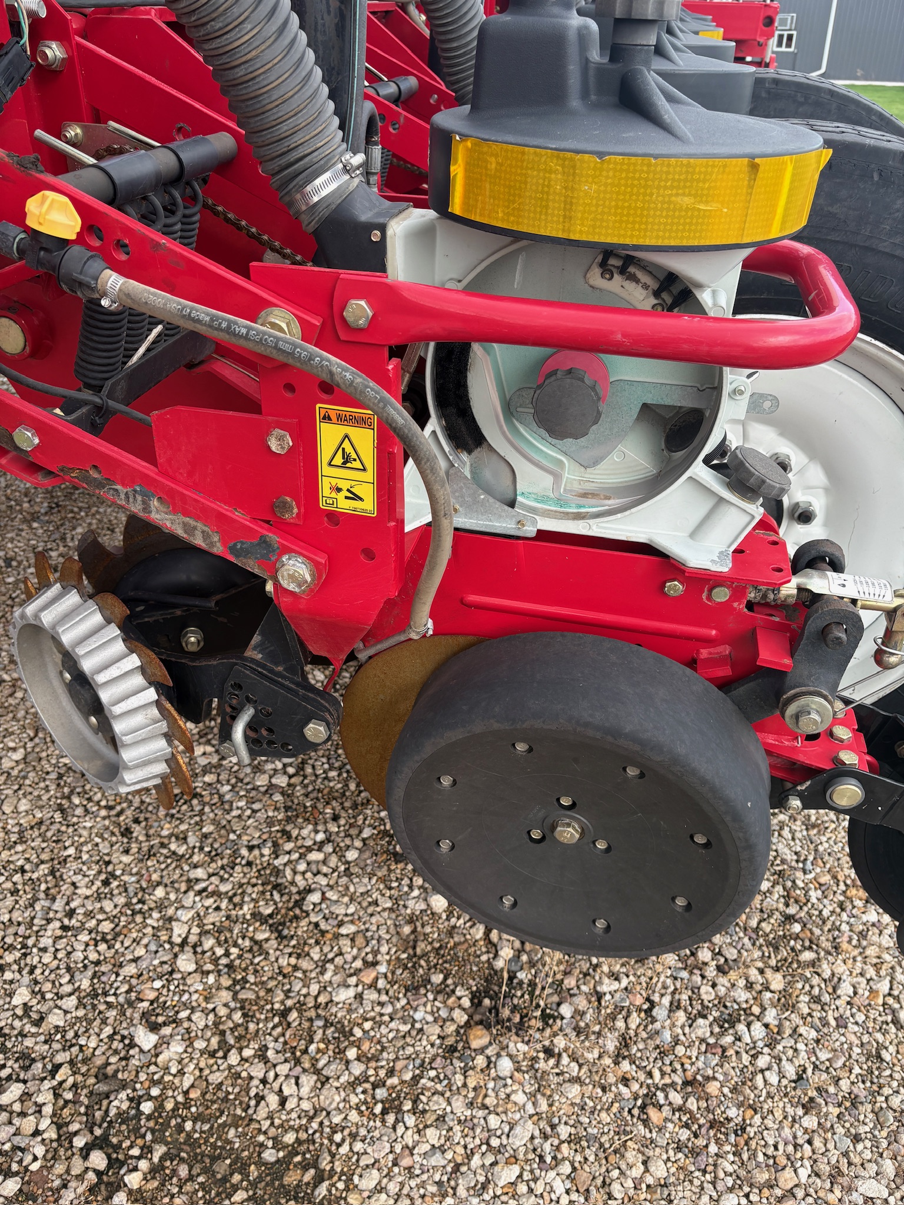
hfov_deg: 53.1
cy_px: 602
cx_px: 452
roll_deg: -0.8
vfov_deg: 67.3
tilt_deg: -31.2
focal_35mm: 26
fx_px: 905
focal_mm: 5.96
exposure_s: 1/462
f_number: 1.6
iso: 50
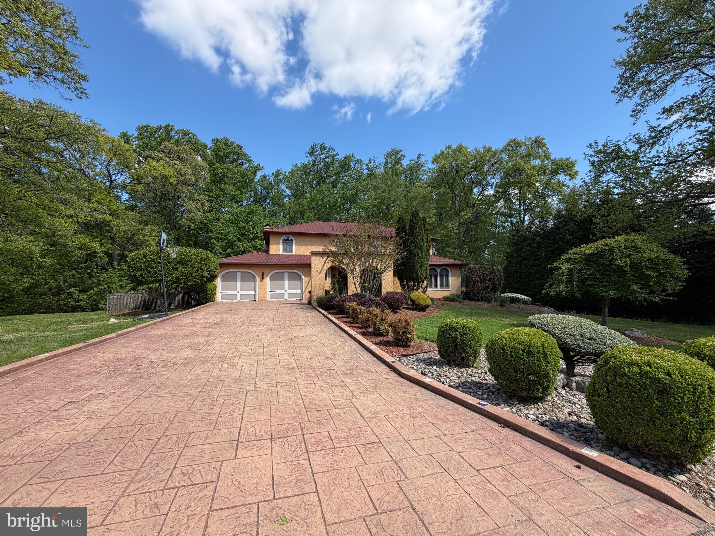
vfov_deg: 85.7
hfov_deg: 102.1
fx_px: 289
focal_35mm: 14
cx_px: 358
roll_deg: +0.7
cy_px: 268
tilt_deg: +3.1
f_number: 2.2
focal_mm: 2.22
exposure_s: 1/770
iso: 40
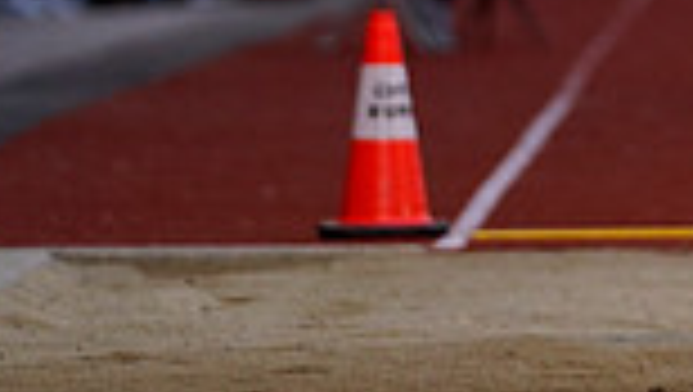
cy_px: -462
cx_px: 842
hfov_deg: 3.9
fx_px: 10025
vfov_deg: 2.2
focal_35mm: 545
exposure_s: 1/1600
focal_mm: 138
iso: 2000
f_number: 2.8
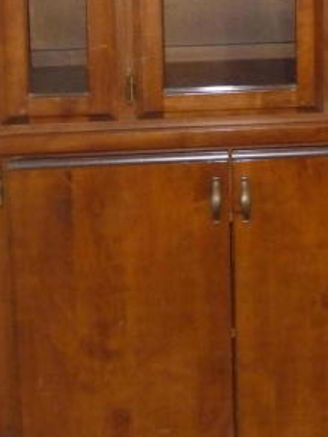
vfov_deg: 19.4
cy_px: -93
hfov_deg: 14.8
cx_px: 432
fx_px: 1201
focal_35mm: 95
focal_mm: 6
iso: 500
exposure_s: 1/30
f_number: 3.7
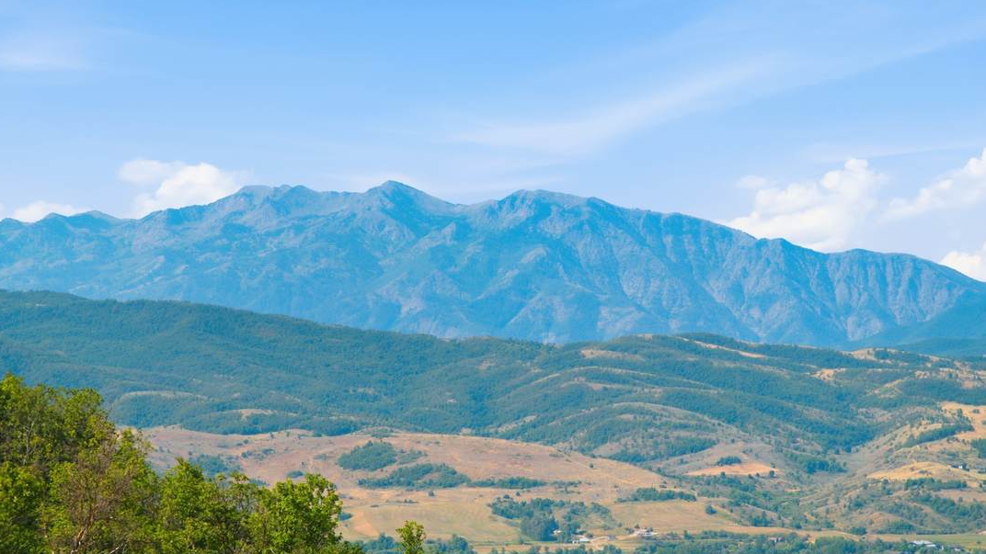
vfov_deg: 8.1
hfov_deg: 14.3
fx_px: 3922
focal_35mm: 150
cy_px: 331
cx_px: 505
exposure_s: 1/1250
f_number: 7.1
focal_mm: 120
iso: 280
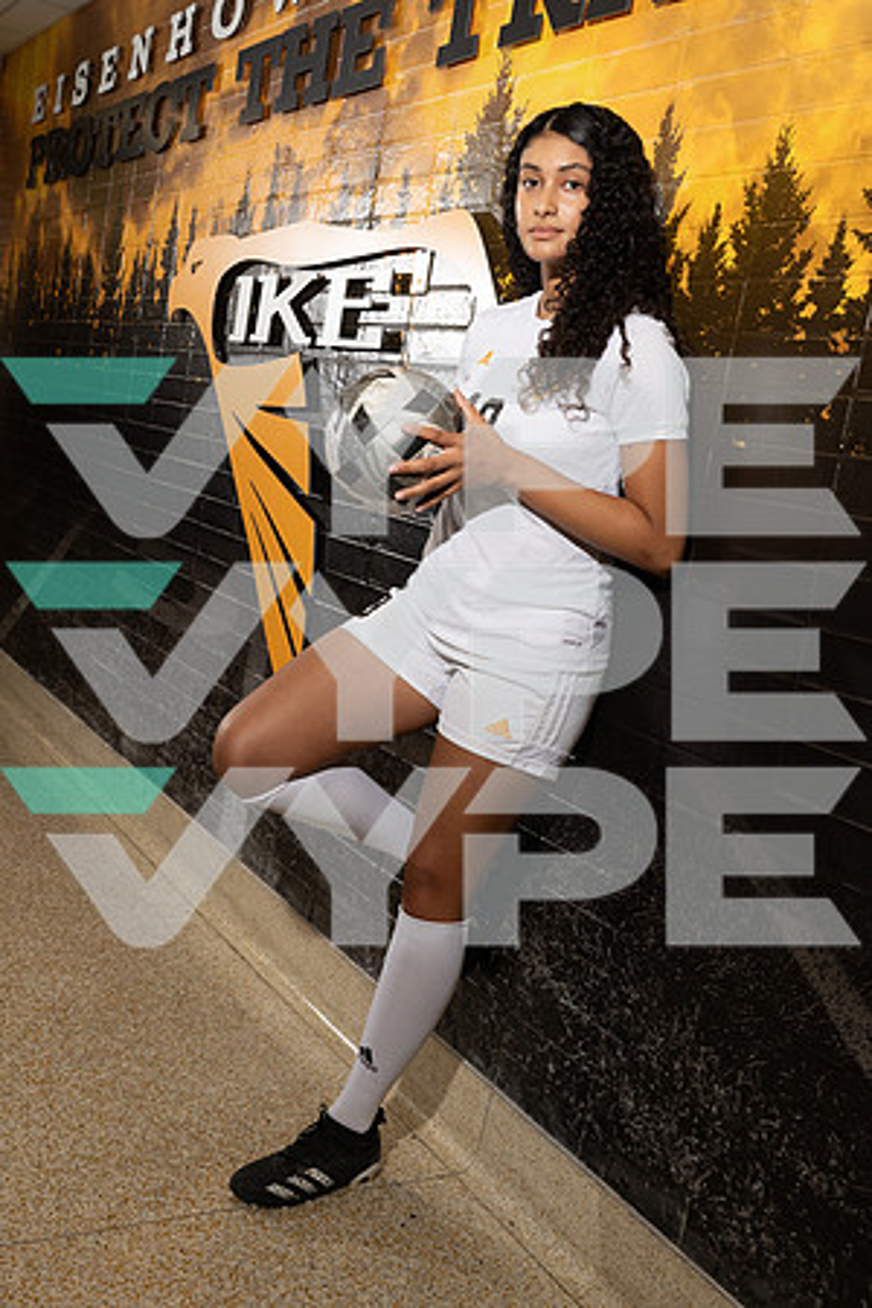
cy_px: 654
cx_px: 436
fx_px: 1344
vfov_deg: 51.9
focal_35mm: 37
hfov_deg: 35.9
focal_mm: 37
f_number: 8
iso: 800
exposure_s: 1/250
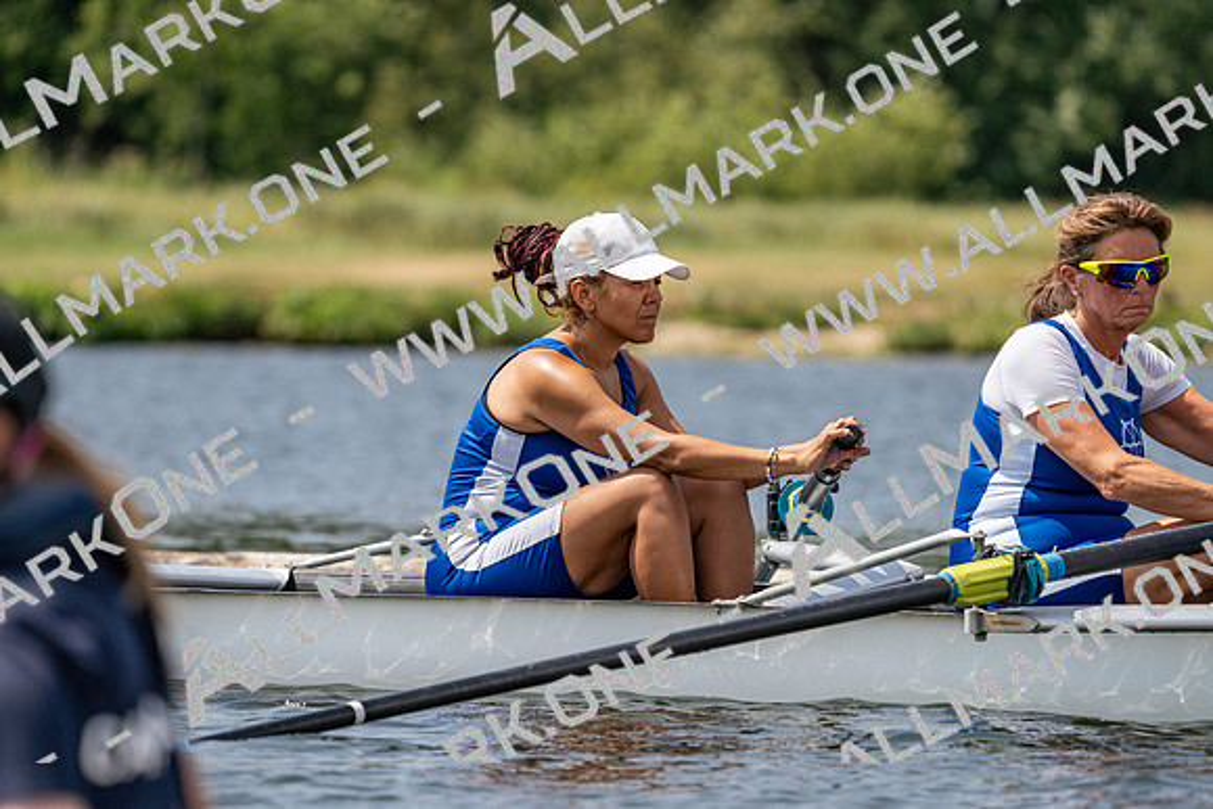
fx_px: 11694
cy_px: 404
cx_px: 606
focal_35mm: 347
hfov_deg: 5.9
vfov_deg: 4.0
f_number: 6.3
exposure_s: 1/1600
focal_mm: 347
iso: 200
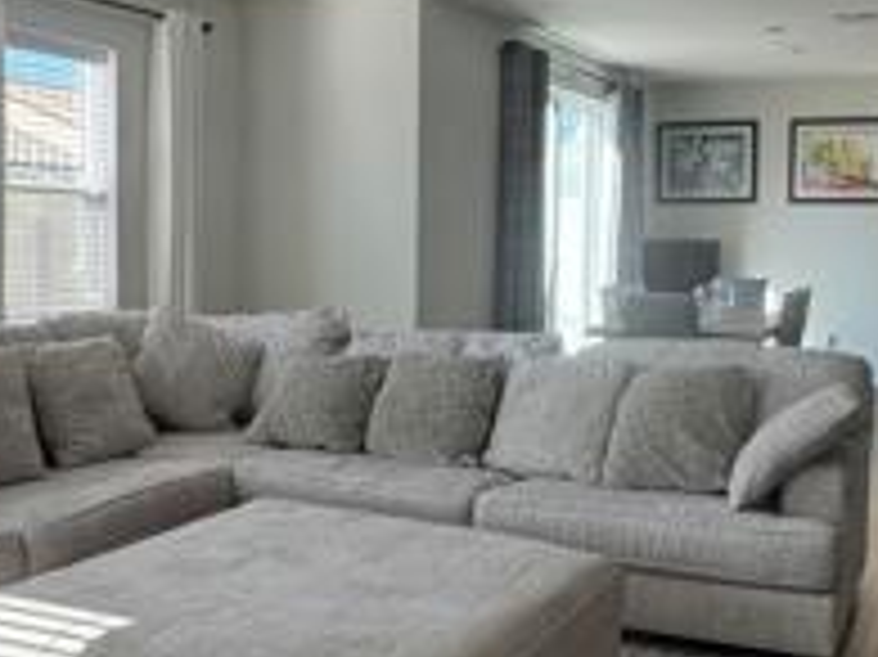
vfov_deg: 31.5
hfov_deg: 41.2
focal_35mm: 46
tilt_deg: -4.2
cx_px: 504
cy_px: 306
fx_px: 1166
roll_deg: -1.8
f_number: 2.2
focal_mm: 2.22
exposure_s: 1/120
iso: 40
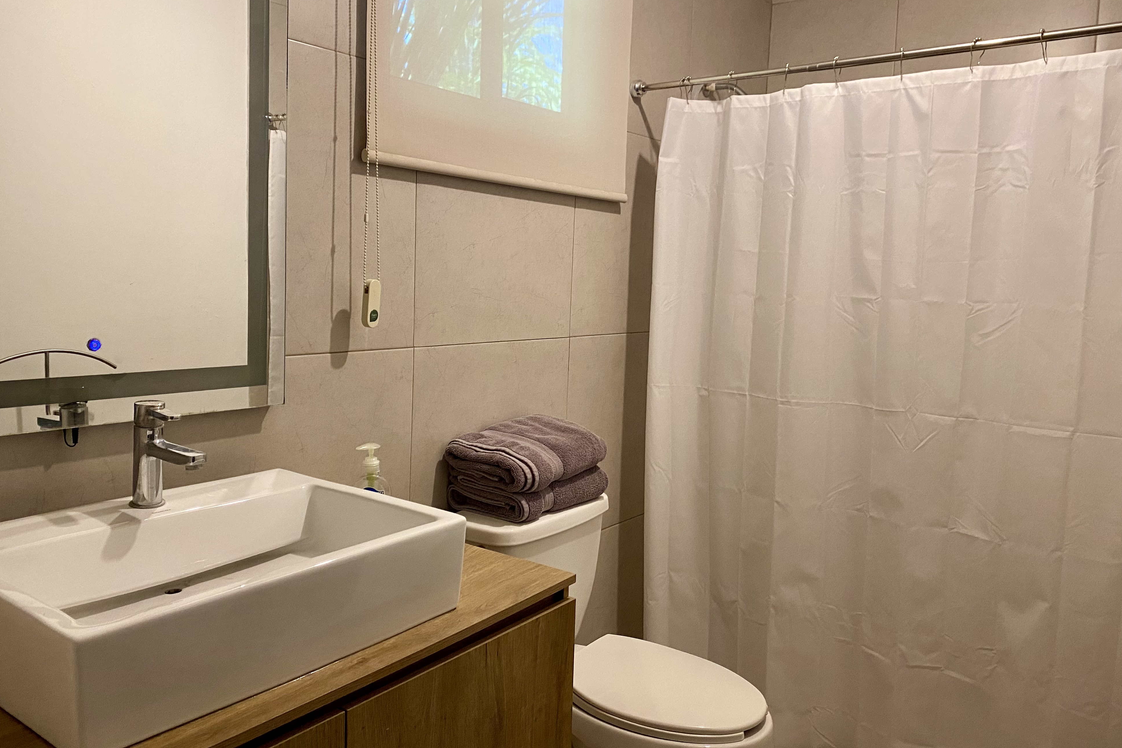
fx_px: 873
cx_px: 559
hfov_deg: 65.5
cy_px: 363
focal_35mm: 28
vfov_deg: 46.4
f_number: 1.8
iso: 200
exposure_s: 1/60
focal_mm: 4.25
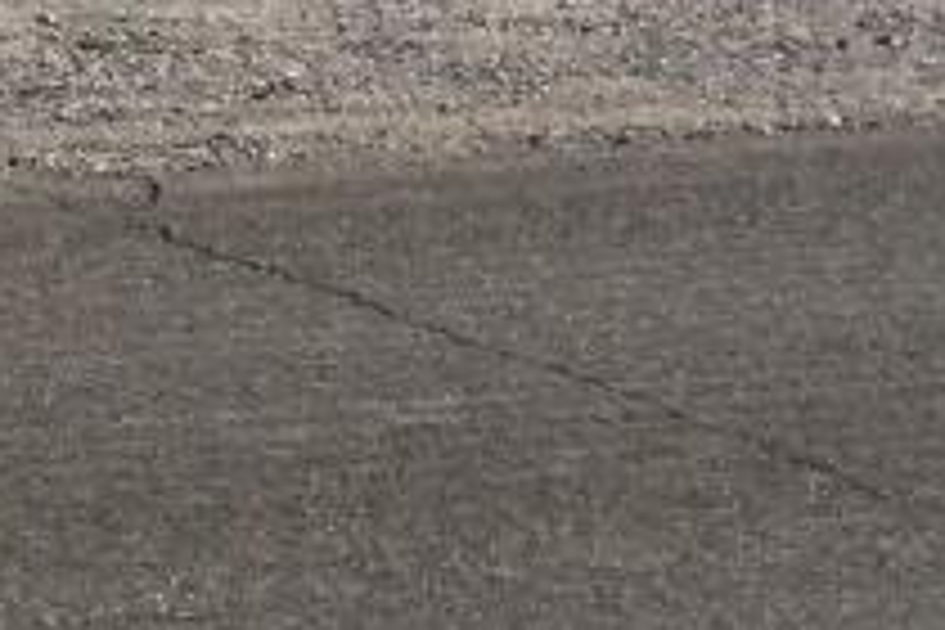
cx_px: -1318
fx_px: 3858
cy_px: -585
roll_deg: +0.1
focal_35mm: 147
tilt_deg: +1.1
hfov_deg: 11.5
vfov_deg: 8.9
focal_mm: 4.15
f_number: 2.2
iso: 32
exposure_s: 1/2326
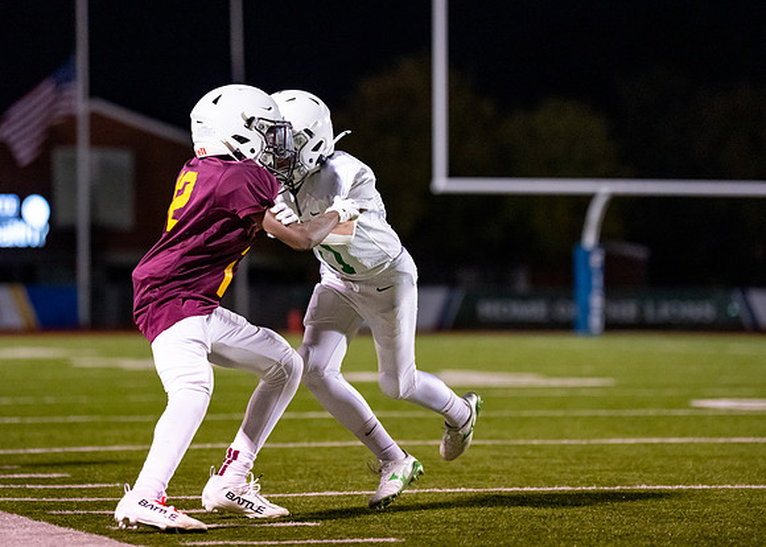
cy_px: 225
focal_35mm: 192
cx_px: 350
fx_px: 4185
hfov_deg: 10.5
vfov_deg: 7.5
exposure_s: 1/1250
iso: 5000
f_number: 2.8
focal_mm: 144
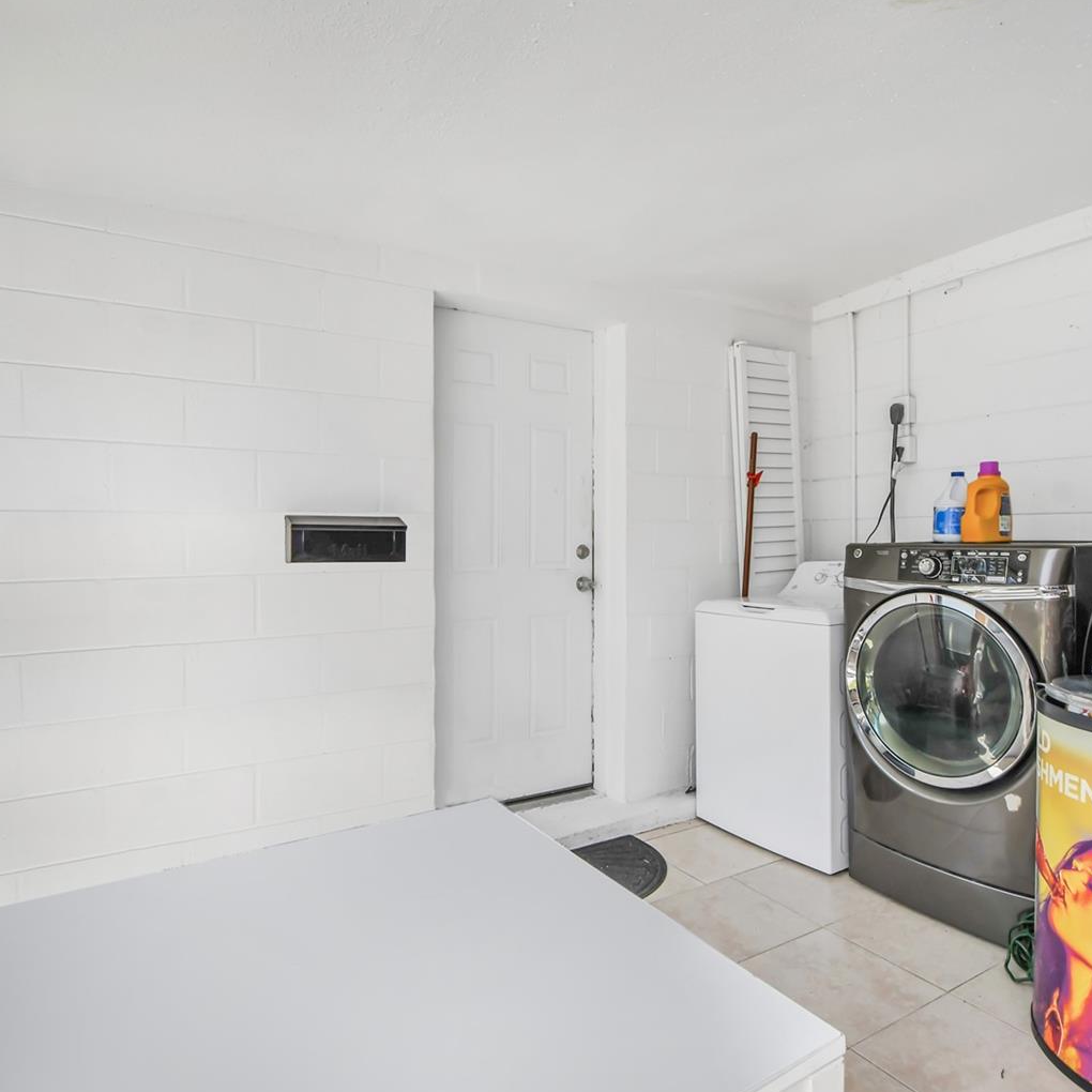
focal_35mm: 20
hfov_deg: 74.7
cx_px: 591
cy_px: 547
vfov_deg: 74.8
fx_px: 714
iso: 100
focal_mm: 10
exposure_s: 1/25
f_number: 7.1
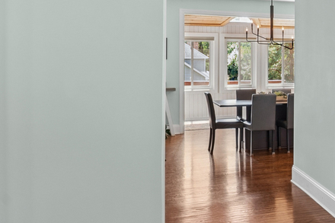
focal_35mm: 48
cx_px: 354
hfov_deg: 36.0
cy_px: 68
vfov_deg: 27.8
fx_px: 446
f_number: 8
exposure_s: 1/13
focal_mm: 13
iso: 400
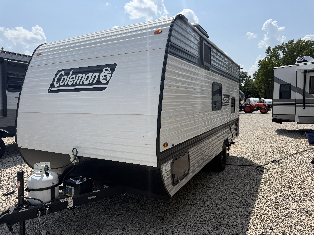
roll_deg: -0.1
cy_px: 118
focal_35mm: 24
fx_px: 218
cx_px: 157
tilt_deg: -4.0
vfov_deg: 56.8
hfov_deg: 71.6
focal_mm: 6.76
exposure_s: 1/7353
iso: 80
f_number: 1.78
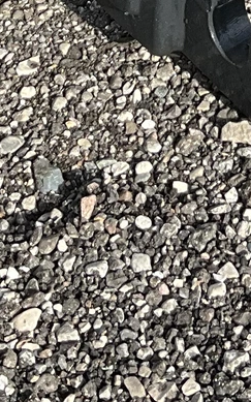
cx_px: 395
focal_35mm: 158
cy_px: -367
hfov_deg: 8.1
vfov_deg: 12.0
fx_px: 1730
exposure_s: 1/709
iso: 25
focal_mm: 3
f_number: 1.8
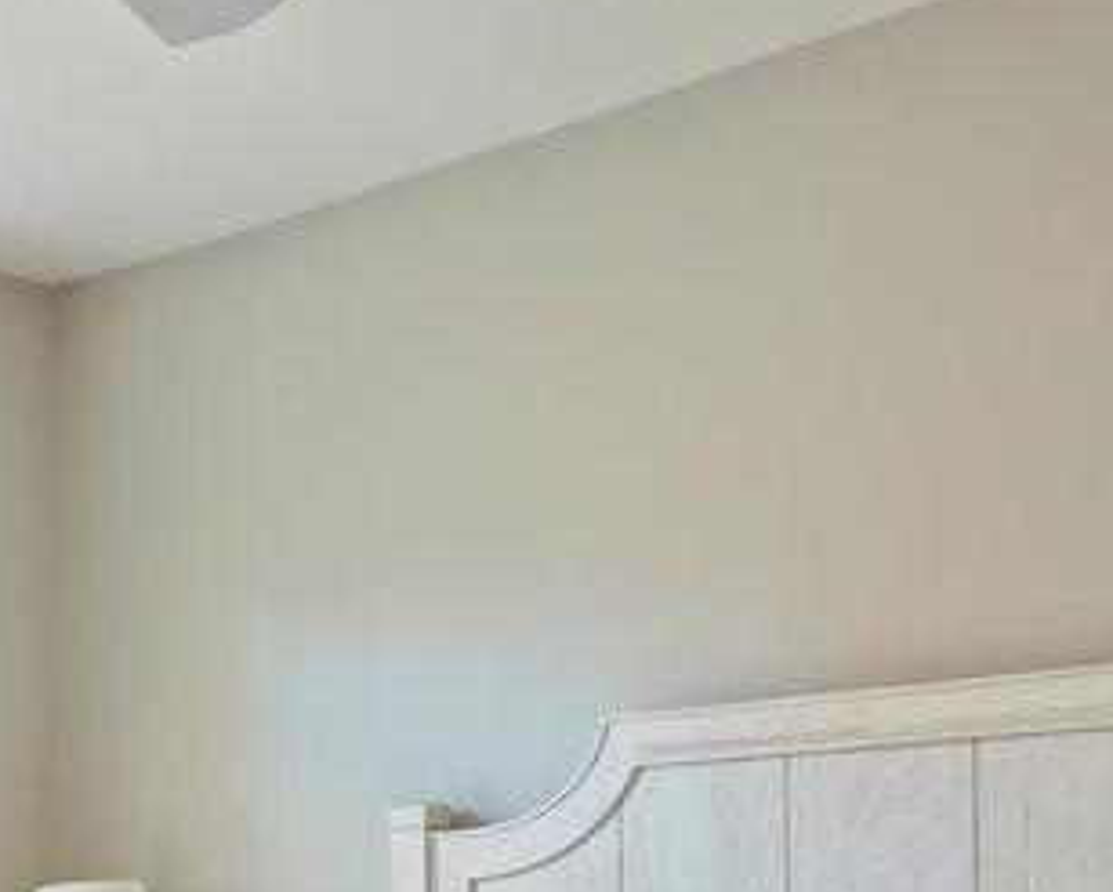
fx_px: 2175
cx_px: 189
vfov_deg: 22.0
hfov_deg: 28.0
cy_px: 965
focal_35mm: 66
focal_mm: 10
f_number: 3.2
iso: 100
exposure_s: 1/40
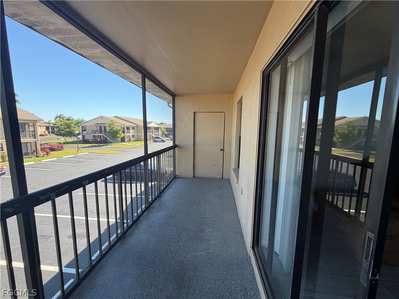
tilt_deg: -7.2
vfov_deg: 85.7
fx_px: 161
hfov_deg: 102.1
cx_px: 200
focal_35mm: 14
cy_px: 150
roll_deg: -0.6
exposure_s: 1/156
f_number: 2.2
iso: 40
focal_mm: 2.22
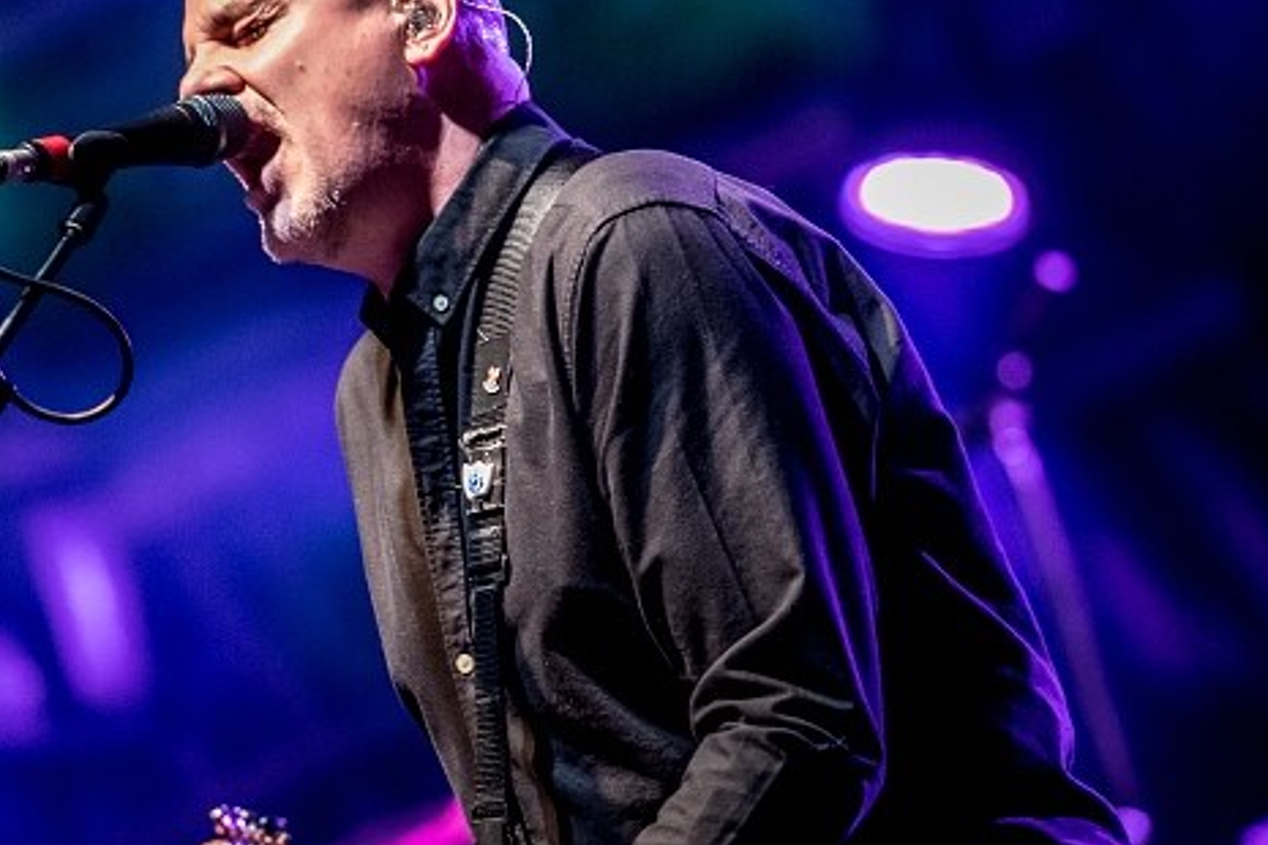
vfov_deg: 3.7
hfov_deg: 5.6
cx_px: 466
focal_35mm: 368
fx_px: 12961
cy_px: 403
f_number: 2.8
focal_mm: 190
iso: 4000
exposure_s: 1/100
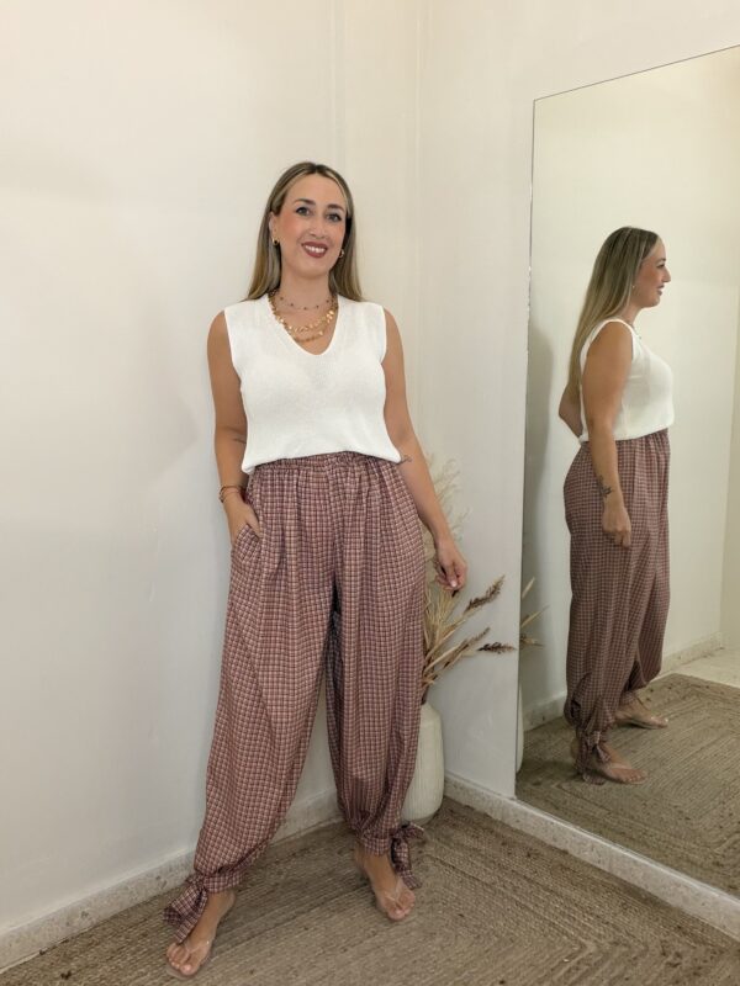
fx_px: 855
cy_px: 493
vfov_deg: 60.0
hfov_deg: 46.8
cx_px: 370
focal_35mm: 30
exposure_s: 1/60
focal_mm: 2.71
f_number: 1.9
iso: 125
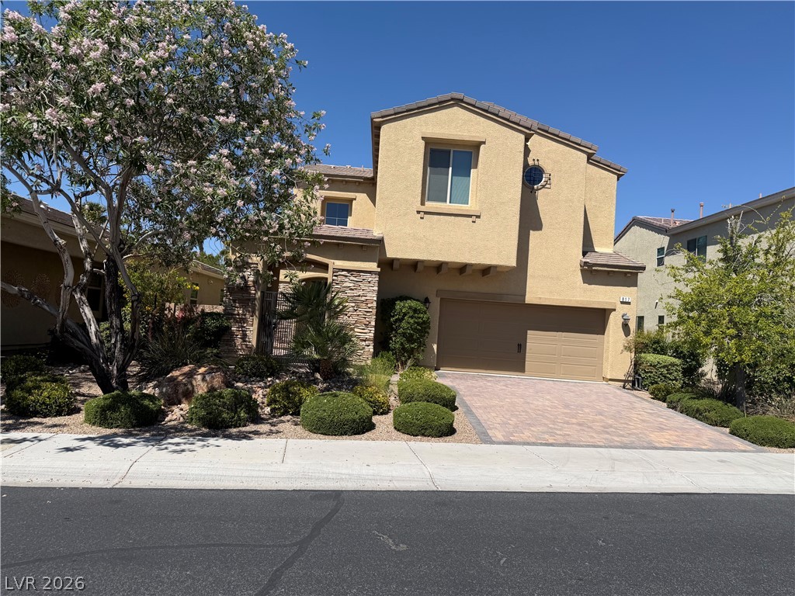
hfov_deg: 71.6
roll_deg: -3.2
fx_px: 551
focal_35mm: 24
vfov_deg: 56.8
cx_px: 398
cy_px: 298
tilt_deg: +3.0
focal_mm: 6.76
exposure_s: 1/6173
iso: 80
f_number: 1.78
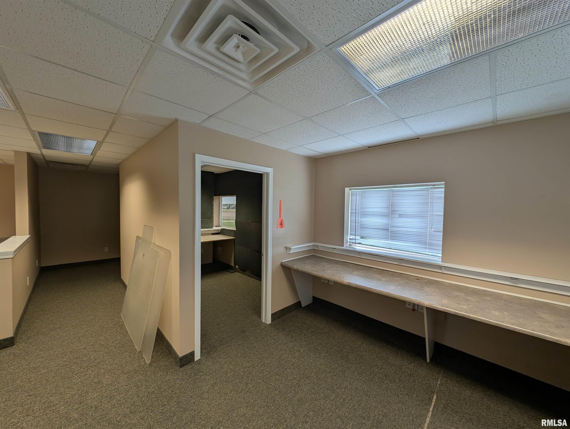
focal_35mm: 12
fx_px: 198
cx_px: 285
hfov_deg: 110.5
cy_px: 214
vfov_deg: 94.6
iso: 36
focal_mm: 2.23
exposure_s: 1/78.5
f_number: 1.95
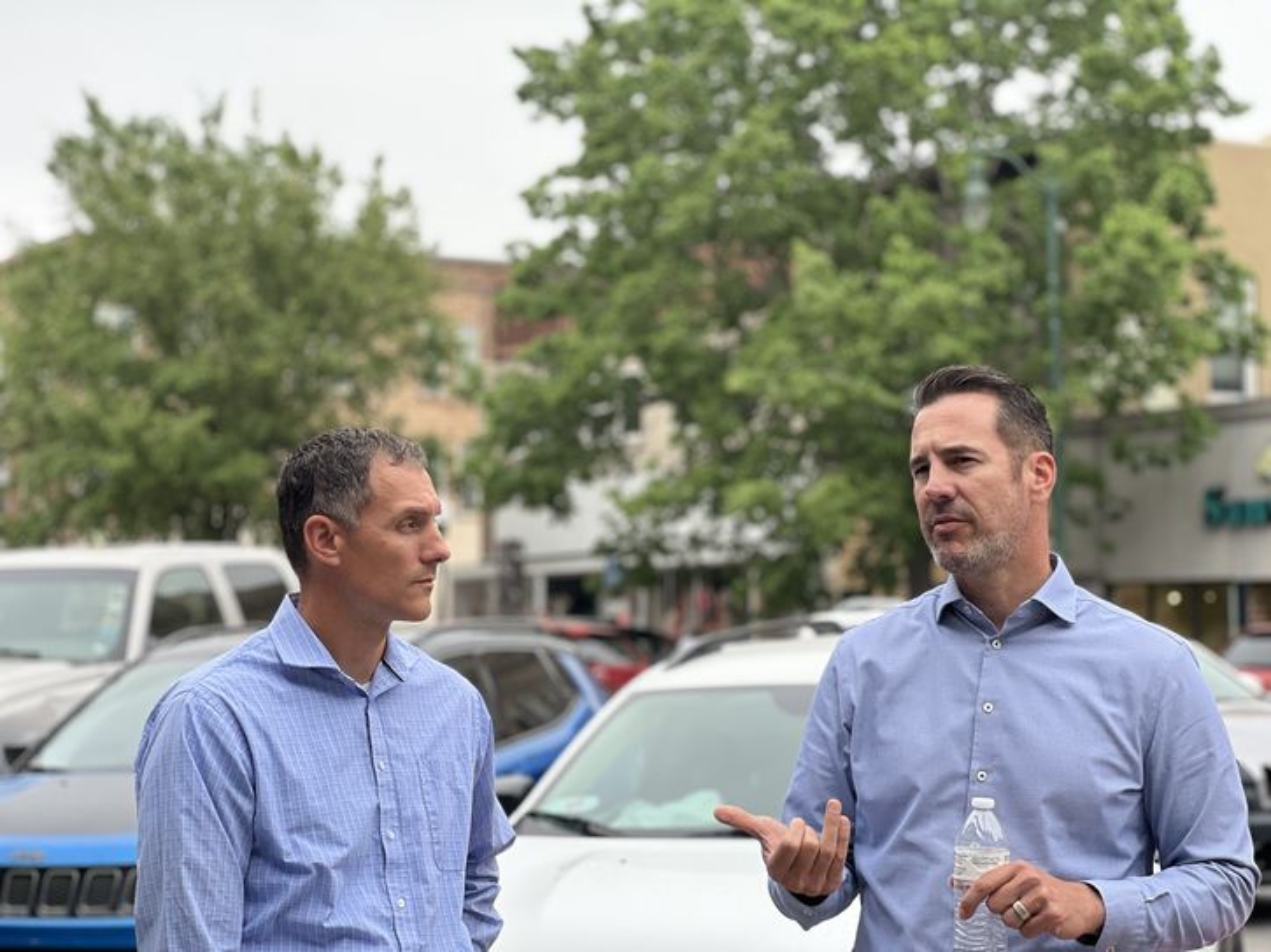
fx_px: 2826
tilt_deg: +5.8
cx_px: 636
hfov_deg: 25.3
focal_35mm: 77
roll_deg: +0.6
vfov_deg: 19.1
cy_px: 476
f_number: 2.8
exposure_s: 1/121
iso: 40
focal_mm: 9
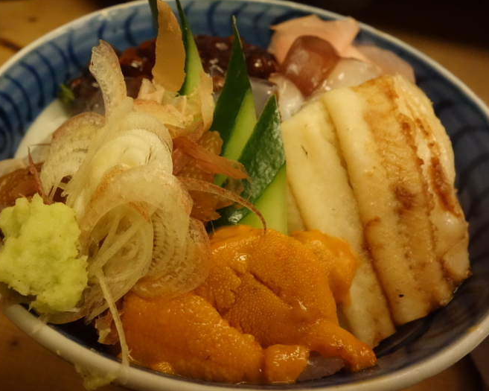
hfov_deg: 55.4
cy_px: 197
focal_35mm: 32
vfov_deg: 45.8
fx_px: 463
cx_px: 205
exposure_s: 1/30
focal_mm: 10.4
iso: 2500
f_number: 8
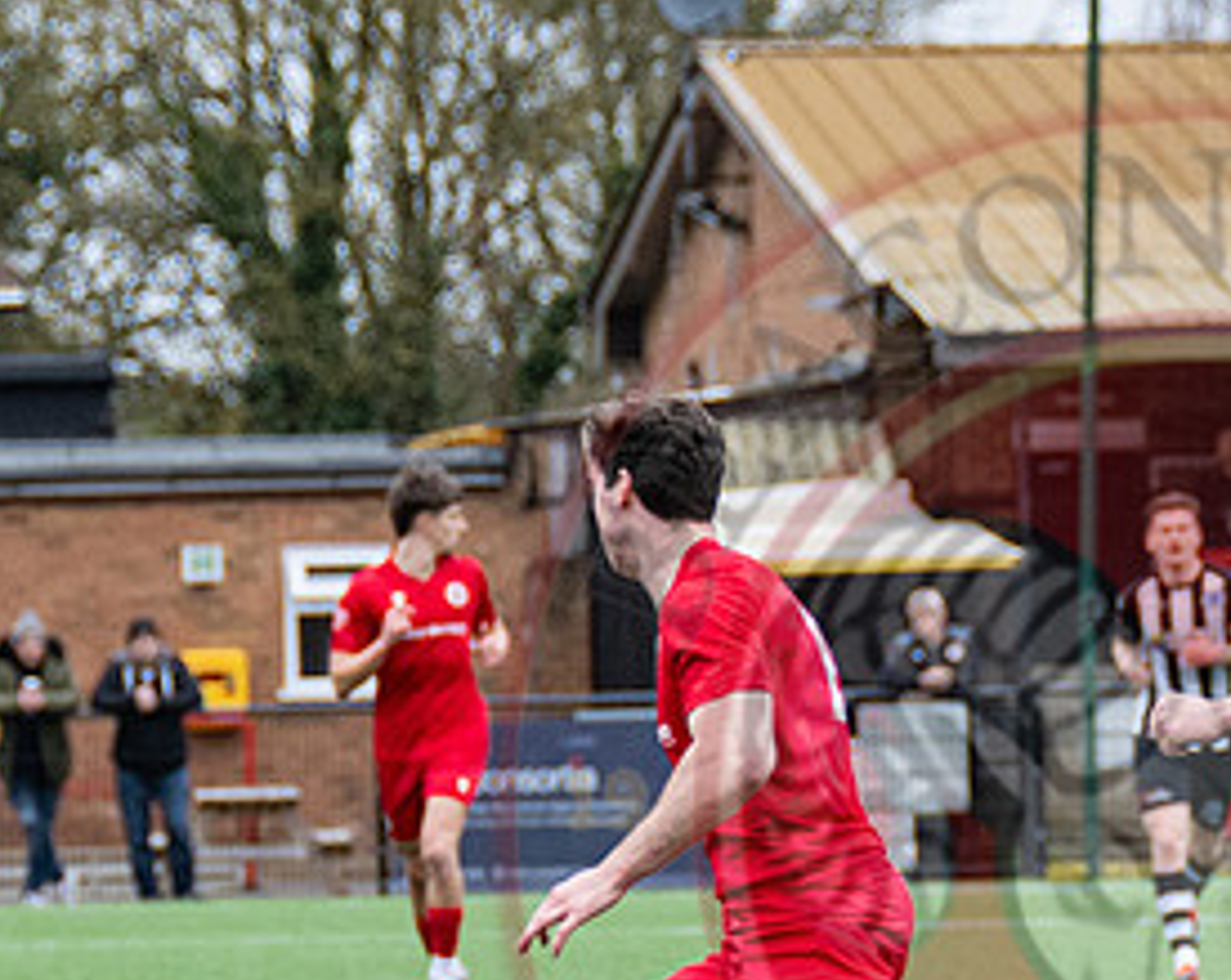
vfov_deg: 3.2
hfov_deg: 4.0
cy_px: 877
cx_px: 792
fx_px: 17639
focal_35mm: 485
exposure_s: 1/1600
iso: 800
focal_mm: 110
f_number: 4
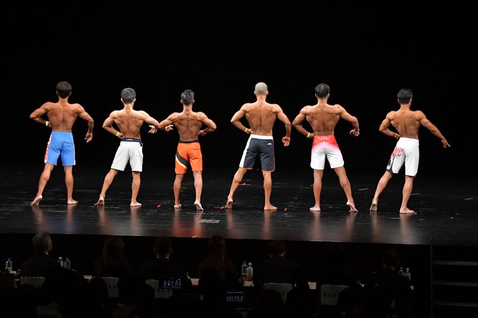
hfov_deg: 16.7
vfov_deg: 11.1
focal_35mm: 123
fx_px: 1632
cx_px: 239
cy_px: 159
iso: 3200
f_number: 5.6
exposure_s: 1/400
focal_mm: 82
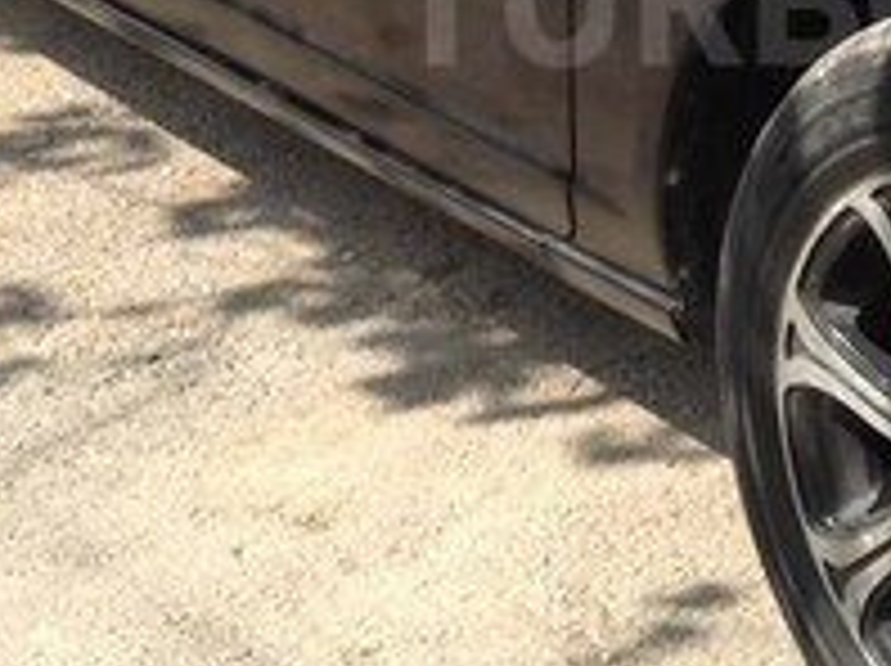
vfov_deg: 13.2
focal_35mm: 110
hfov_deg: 17.6
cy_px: -2
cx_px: 850
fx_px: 2828
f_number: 2.4
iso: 25
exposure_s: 1/353
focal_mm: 3.3
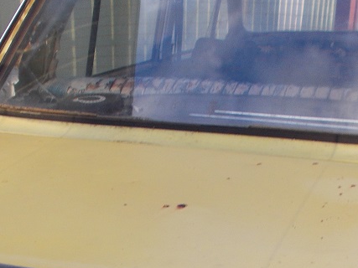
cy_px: 302
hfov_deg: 24.1
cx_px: 201
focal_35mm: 81
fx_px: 837
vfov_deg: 17.5
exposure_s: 1/80
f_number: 3.4
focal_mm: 5.3
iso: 80
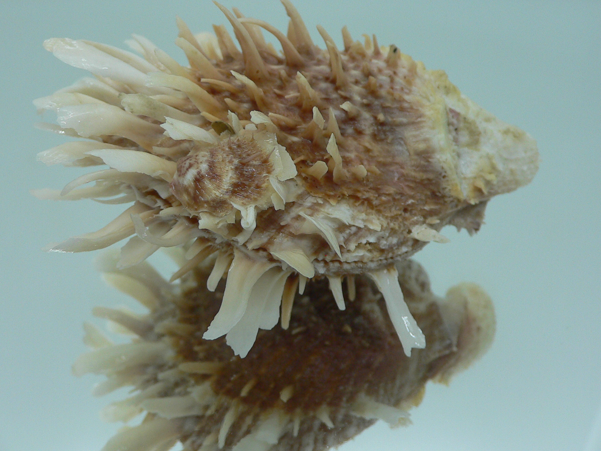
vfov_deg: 35.9
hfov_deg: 46.8
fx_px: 694
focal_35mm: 40
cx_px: 288
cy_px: 205
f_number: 2.8
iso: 80
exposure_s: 1/60
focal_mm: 4.6
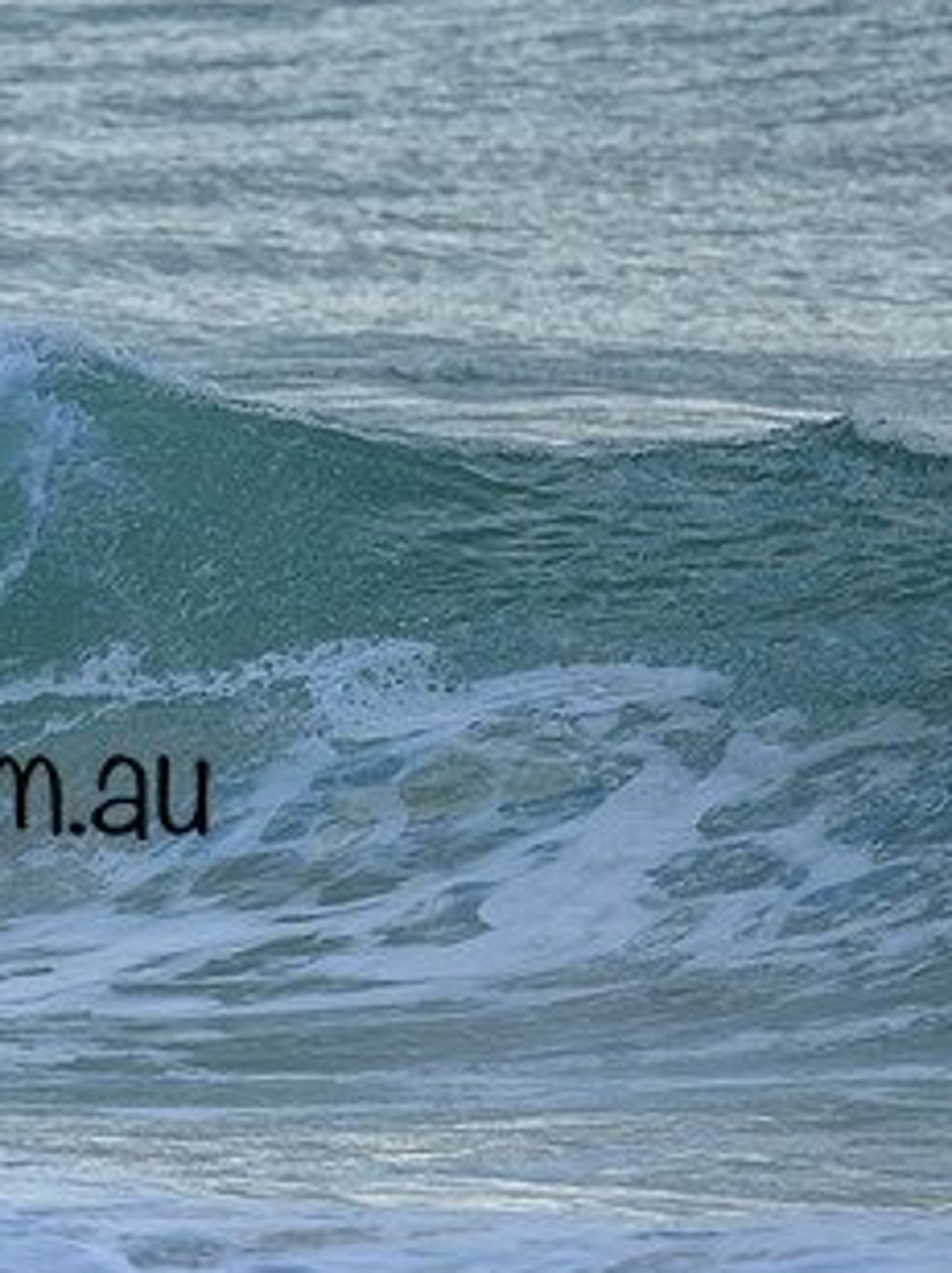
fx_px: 72976
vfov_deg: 1.0
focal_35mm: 1986
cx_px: -200
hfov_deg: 0.7
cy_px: 664
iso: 500
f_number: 6.3
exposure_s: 1/2500
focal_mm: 800
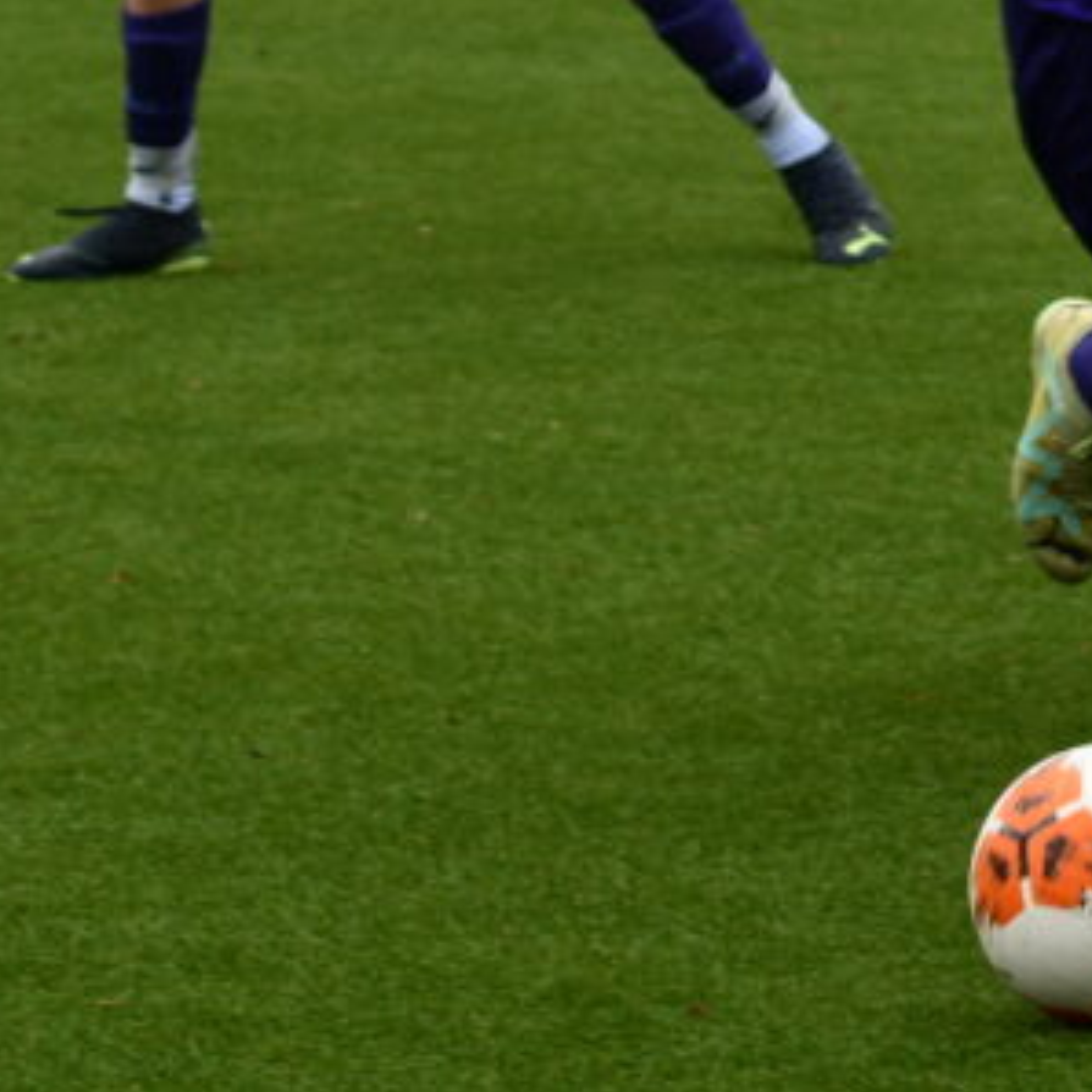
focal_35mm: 410
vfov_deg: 4.3
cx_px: 1697
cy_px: -92
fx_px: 14633
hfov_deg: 4.2
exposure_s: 1/500
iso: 360
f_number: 5.6
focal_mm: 80
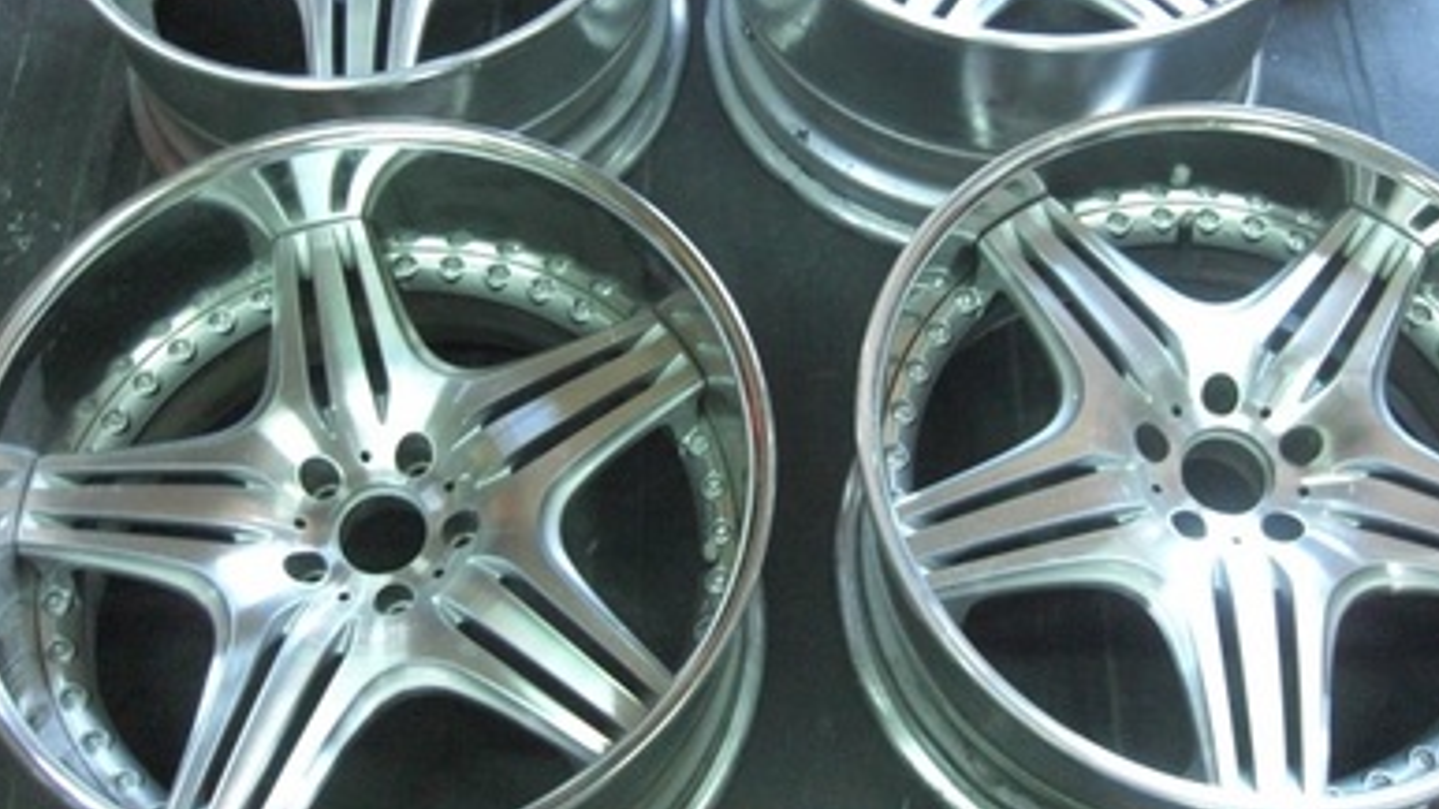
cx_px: 757
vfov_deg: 26.4
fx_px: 1717
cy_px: 267
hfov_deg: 45.5
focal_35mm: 45
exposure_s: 1/80
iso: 800
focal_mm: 7.9
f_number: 2.8
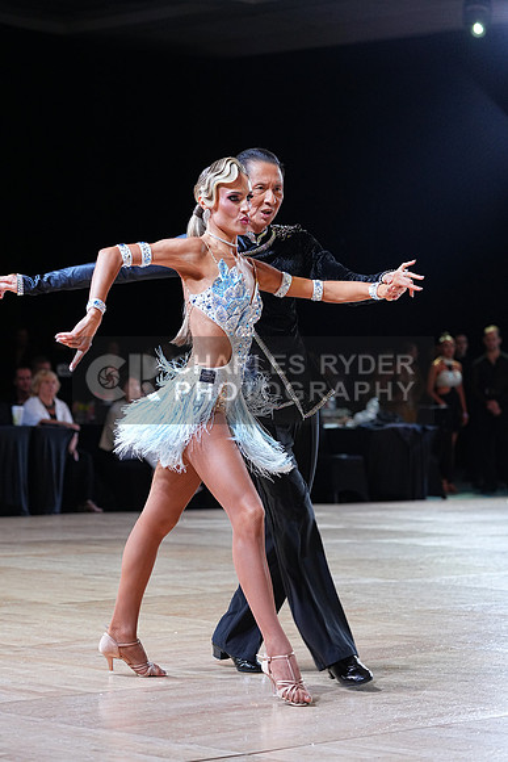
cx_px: 254
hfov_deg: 14.3
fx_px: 2031
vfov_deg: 21.2
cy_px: 381
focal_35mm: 96
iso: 1600
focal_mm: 96
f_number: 4
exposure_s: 1/500
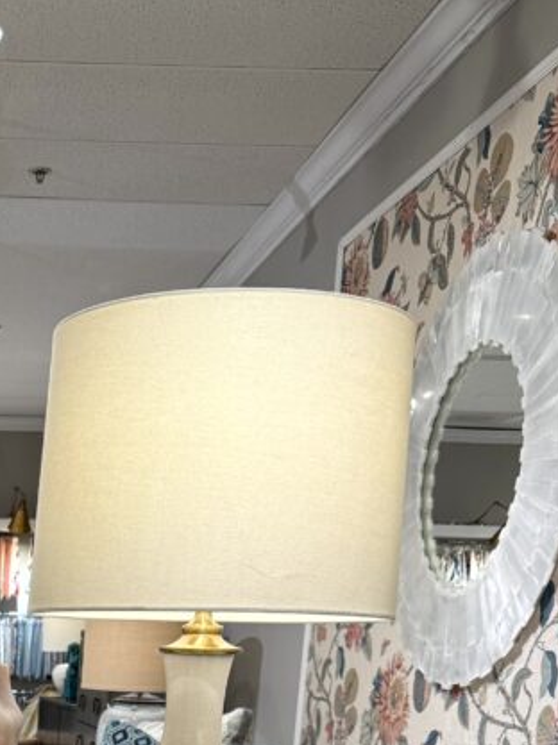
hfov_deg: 22.7
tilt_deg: -11.6
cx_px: -120
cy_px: 897
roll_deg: -2.0
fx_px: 1270
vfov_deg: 28.4
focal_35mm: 59
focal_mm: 6.76
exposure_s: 1/120
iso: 125
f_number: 1.78
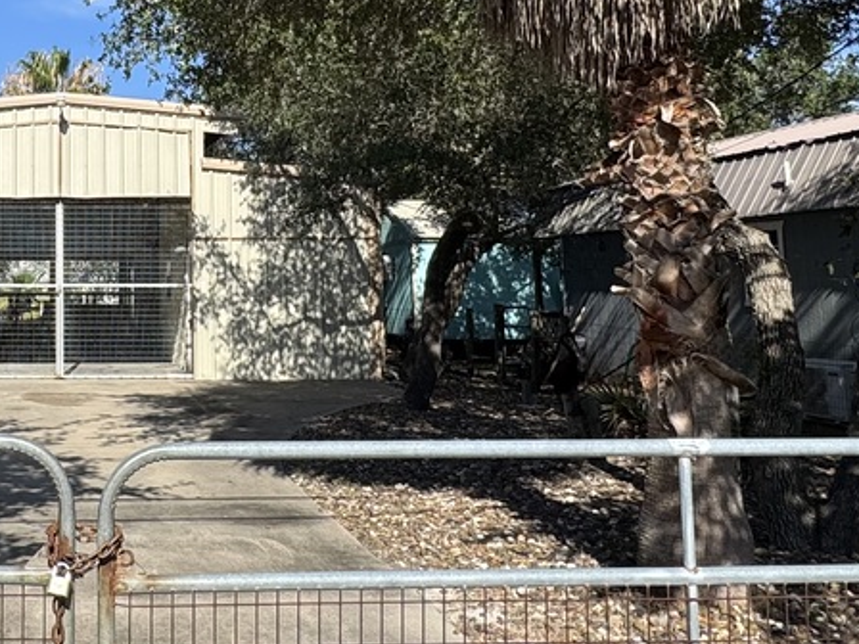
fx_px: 1117
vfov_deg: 31.7
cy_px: 172
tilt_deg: +5.4
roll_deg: -0.4
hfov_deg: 38.6
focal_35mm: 45
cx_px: 56
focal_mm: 2.22
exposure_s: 1/1880
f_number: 2.2
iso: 50
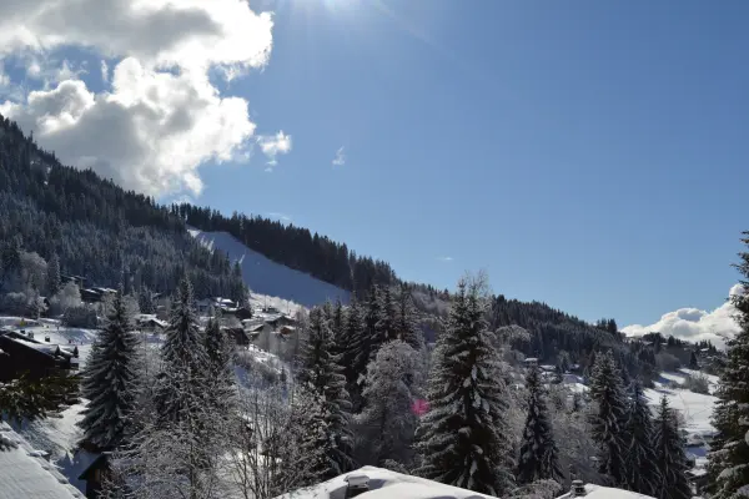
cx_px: 374
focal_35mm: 42
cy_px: 250
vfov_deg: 31.9
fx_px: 874
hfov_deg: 46.4
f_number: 11
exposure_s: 1/500
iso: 100
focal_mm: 28
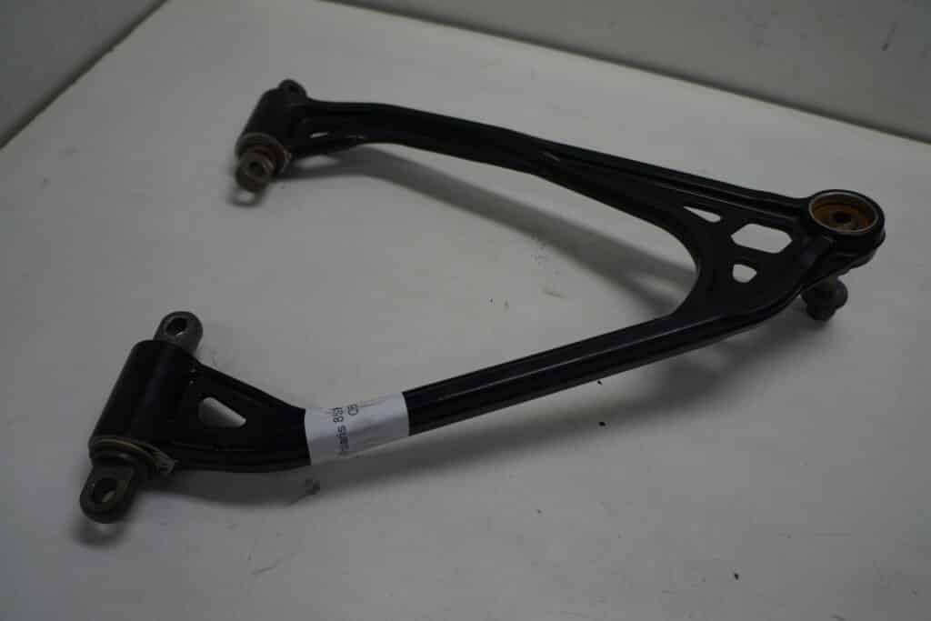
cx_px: 466
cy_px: 310
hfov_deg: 67.4
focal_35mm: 27
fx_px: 698
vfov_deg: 47.9
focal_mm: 18
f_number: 3.5
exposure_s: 1/160
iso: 100
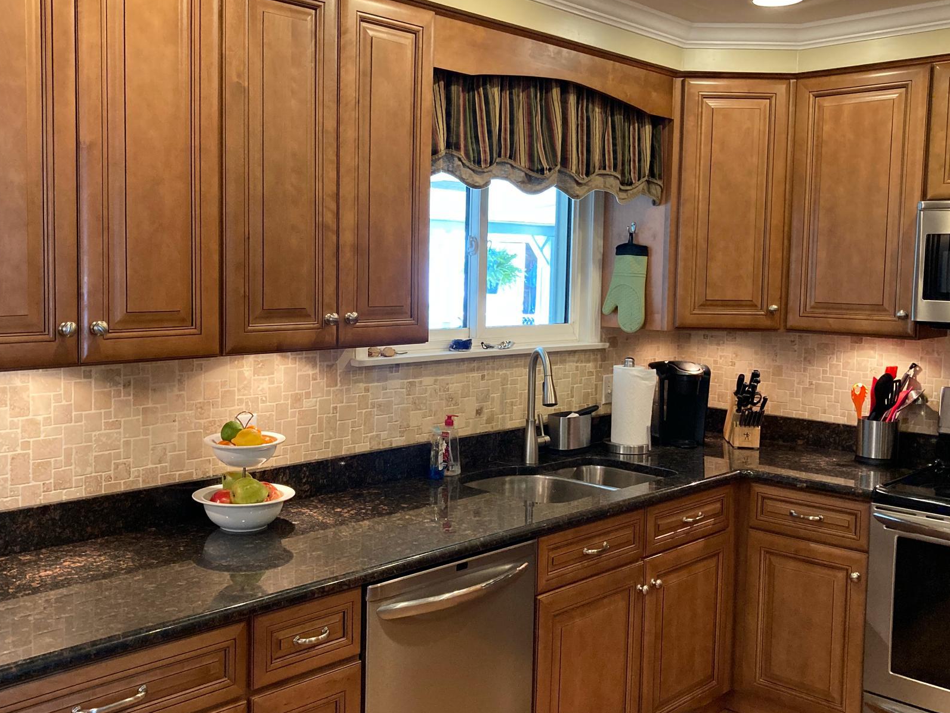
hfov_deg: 51.2
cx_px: 420
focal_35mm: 36
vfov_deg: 39.7
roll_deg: -1.1
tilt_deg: -3.3
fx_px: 988
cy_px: 354
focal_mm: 3.99
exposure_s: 1/40
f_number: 1.8
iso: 250
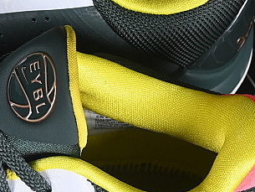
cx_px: -62
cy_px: 113
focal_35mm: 255
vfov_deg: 5.8
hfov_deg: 7.7
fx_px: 1879
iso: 160
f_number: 6.3
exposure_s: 1/60
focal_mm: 50
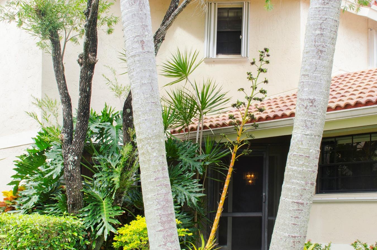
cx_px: 206
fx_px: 522
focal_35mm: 50
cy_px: 100
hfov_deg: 39.6
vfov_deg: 26.8
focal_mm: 22
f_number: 10
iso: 250
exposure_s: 1/40
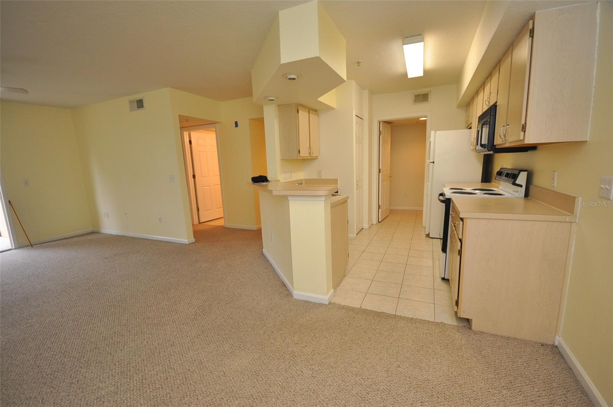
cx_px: 306
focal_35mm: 15
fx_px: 255
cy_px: 204
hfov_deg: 100.5
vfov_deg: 77.2
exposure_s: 1/60
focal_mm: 10
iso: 720
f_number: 4
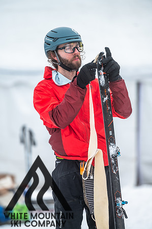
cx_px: 76
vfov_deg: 10.3
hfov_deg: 6.9
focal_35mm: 200
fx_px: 1270
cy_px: 114
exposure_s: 1/800
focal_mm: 200
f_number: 2.8
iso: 125
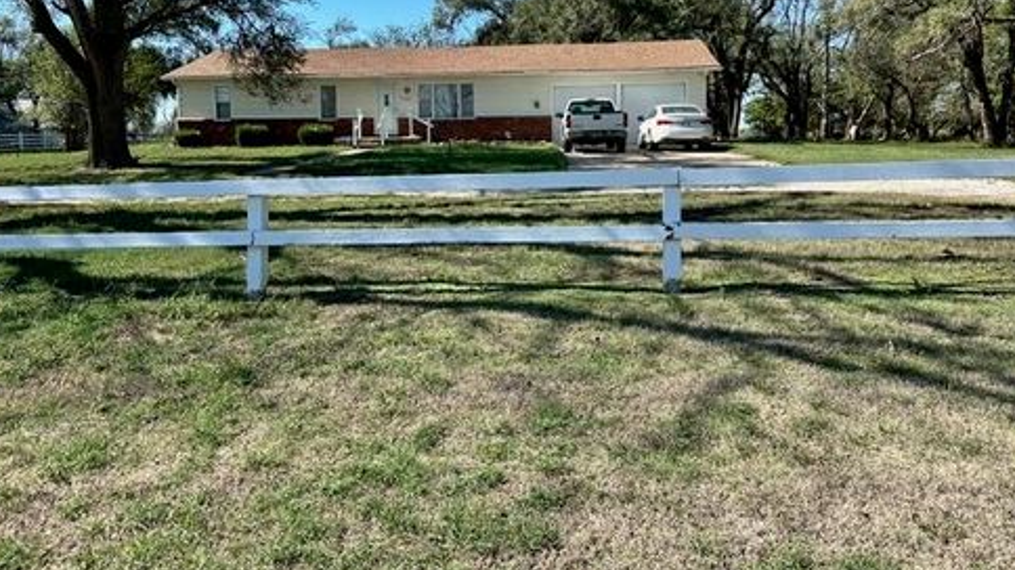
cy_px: 183
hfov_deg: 69.9
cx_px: 495
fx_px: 727
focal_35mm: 27
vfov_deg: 42.2
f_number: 1.78
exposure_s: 1/3058
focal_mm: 6.86
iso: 80
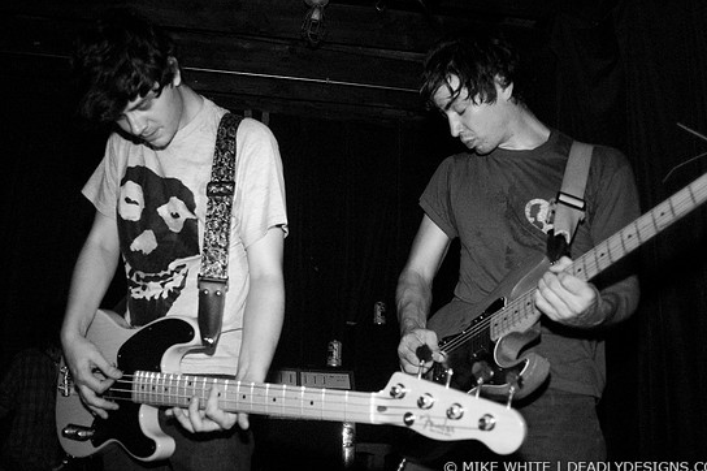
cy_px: 228
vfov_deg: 41.1
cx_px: 356
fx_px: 628
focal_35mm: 32
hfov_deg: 58.7
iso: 1600
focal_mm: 20
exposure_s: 1/30
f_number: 2.8
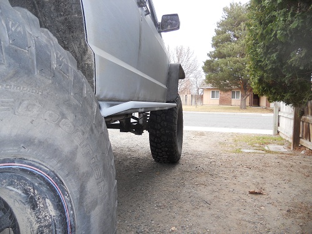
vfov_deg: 51.4
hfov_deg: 65.3
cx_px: 156
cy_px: 117
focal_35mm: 27
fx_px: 243
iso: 80
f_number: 3.2
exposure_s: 1/50
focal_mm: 4.9
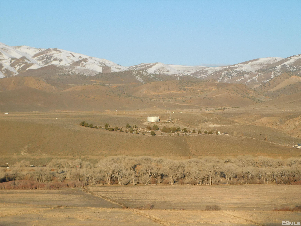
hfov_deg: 17.1
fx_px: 1000
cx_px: 150
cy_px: 113
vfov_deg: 12.9
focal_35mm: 115
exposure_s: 1/640
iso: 125
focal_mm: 20.3
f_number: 4.8
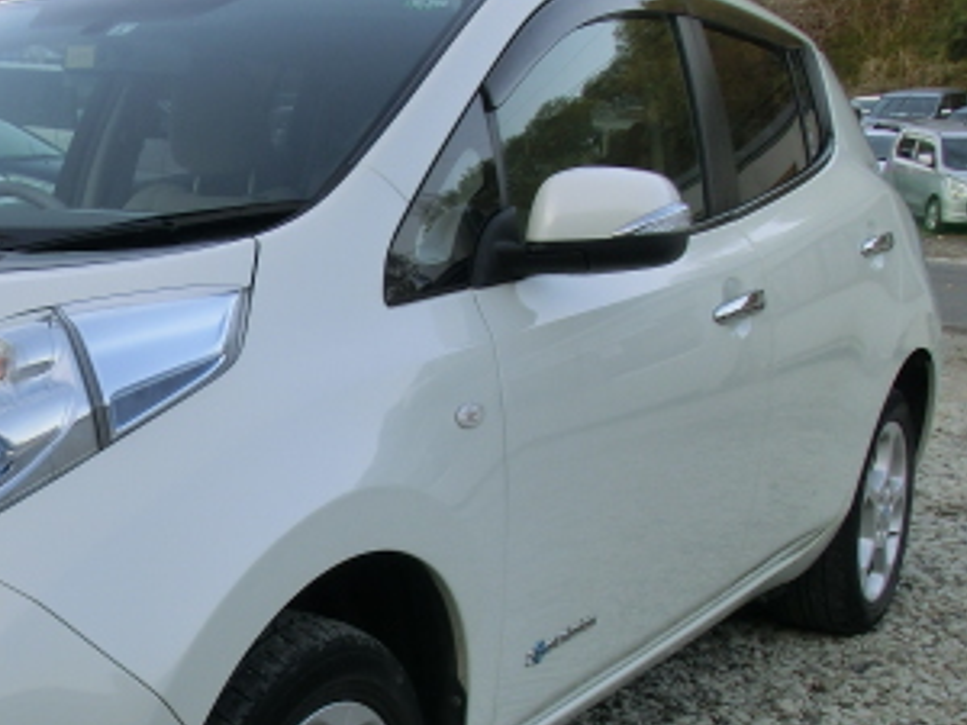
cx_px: -13
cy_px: 490
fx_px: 1788
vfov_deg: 22.8
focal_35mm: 64
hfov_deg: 28.3
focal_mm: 5.25
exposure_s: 1/100
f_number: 3.5
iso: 100
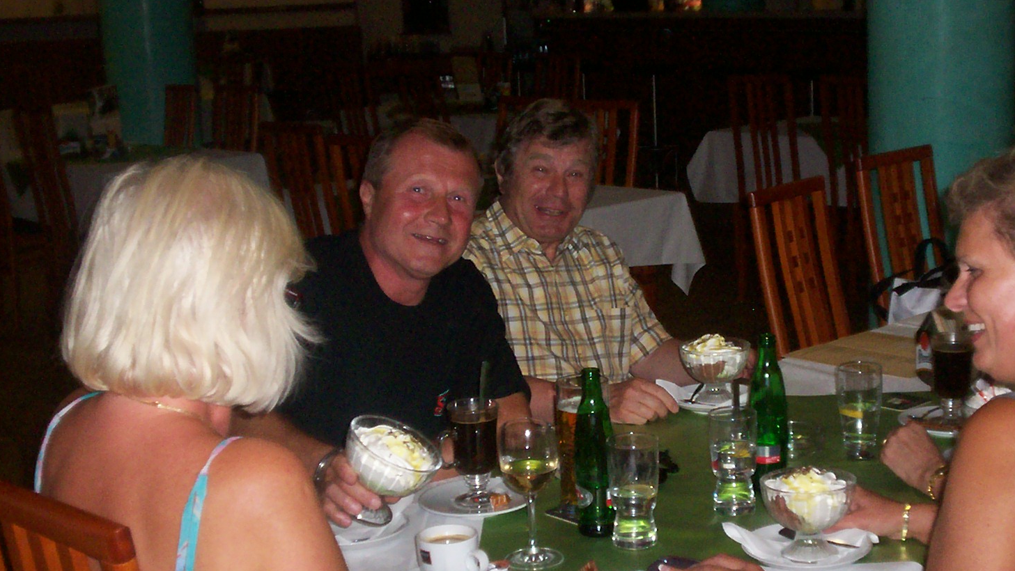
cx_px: 606
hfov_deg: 33.7
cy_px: 328
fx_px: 1669
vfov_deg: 19.4
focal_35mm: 62
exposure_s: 1/64
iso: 140
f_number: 4.5
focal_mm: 5.9
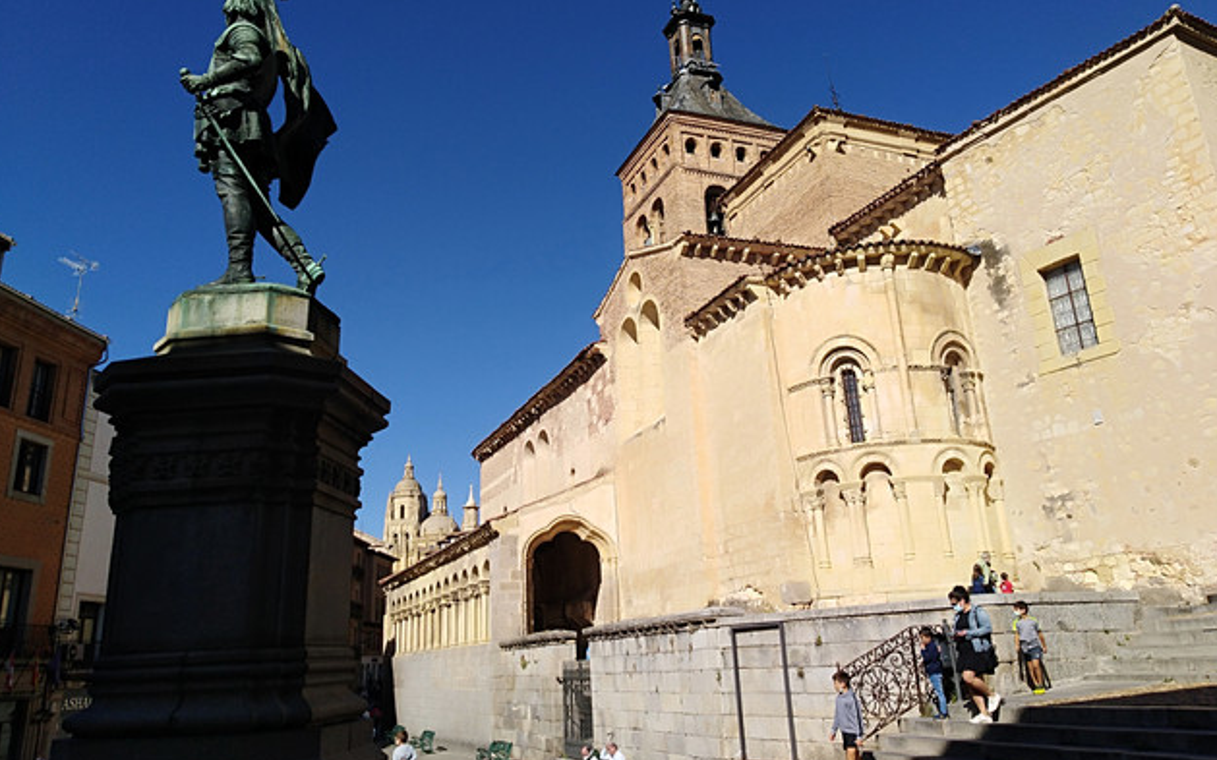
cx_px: 606
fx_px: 929
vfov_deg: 44.5
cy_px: 336
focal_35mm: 28
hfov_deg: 66.5
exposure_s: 1/1738
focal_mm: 3.83
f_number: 2.2
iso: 101
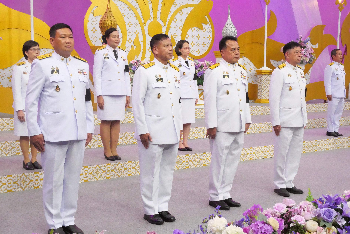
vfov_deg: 28.7
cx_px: 175
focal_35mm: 47
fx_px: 457
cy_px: 117
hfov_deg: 41.9
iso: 10000
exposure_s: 1/400
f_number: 9
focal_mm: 23
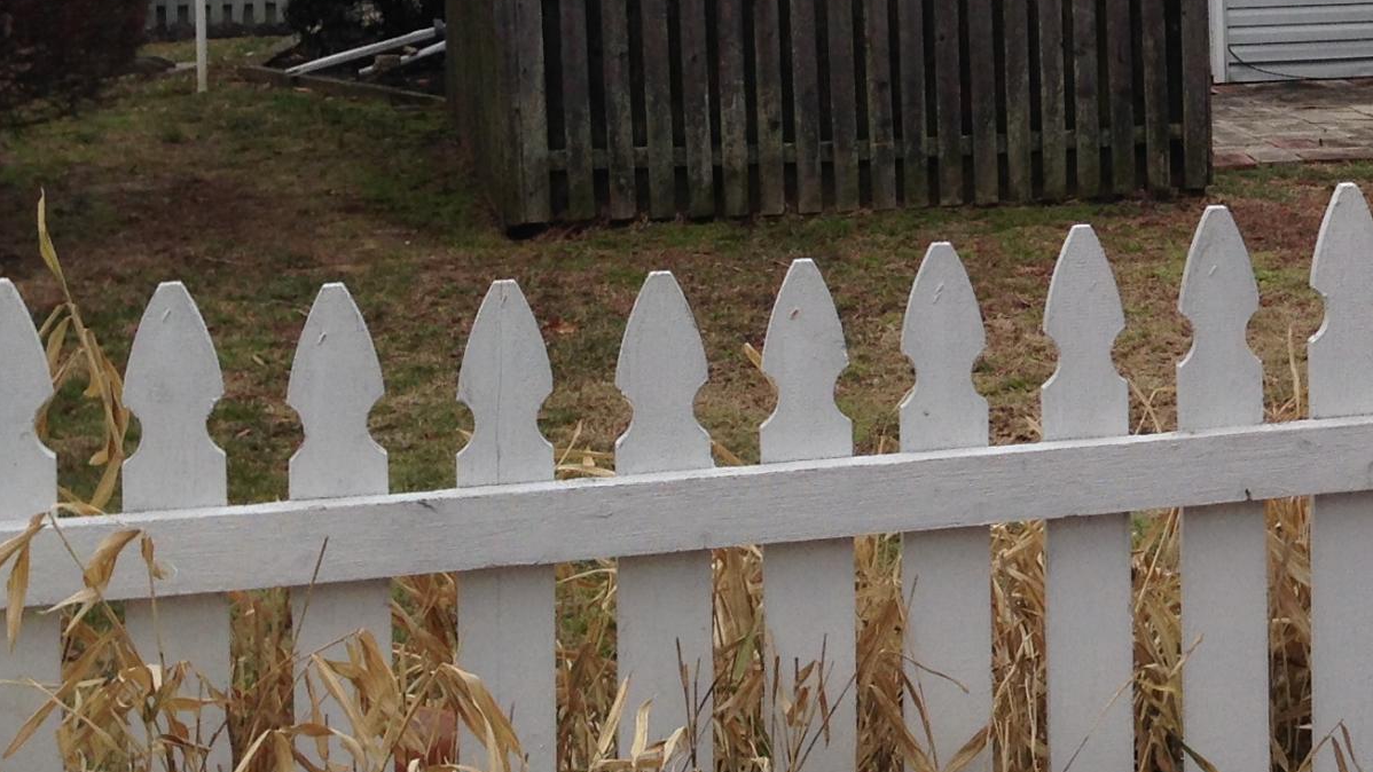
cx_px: 1442
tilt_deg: -4.0
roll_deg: +0.0
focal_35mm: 90
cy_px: -48
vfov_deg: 13.2
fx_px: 3277
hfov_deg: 22.5
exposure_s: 1/638
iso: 50
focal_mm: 4.12
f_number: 2.4
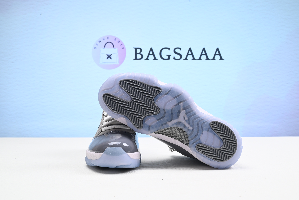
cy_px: 100
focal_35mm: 38
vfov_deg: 35.1
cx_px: 150
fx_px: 316
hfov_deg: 50.7
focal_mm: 38
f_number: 16
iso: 100
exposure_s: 1/2
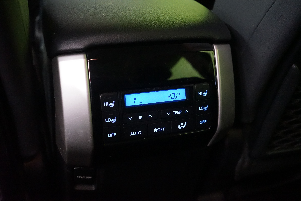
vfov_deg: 35.1
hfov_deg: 50.7
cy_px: 100
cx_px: 150
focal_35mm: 38
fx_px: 318
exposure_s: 1/25
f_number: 4
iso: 6400
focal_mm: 38
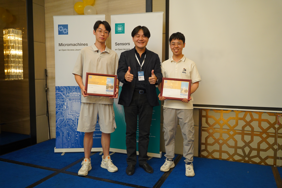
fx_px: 244
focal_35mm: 31
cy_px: 94
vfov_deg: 42.2
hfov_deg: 60.1
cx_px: 141
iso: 2500
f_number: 2.8
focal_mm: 31.1
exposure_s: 1/100
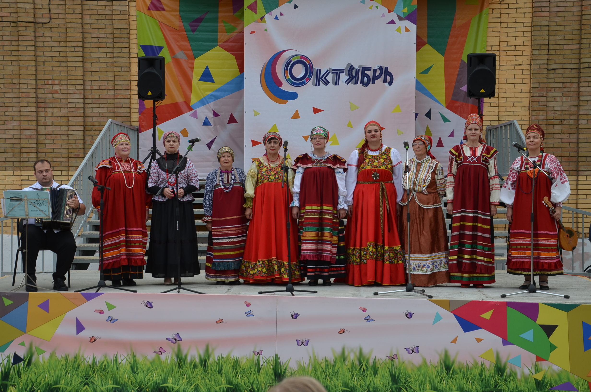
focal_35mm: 72
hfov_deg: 28.1
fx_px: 1180
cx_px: 296
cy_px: 196
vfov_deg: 18.8
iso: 200
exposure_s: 1/200
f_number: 7.1
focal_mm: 48
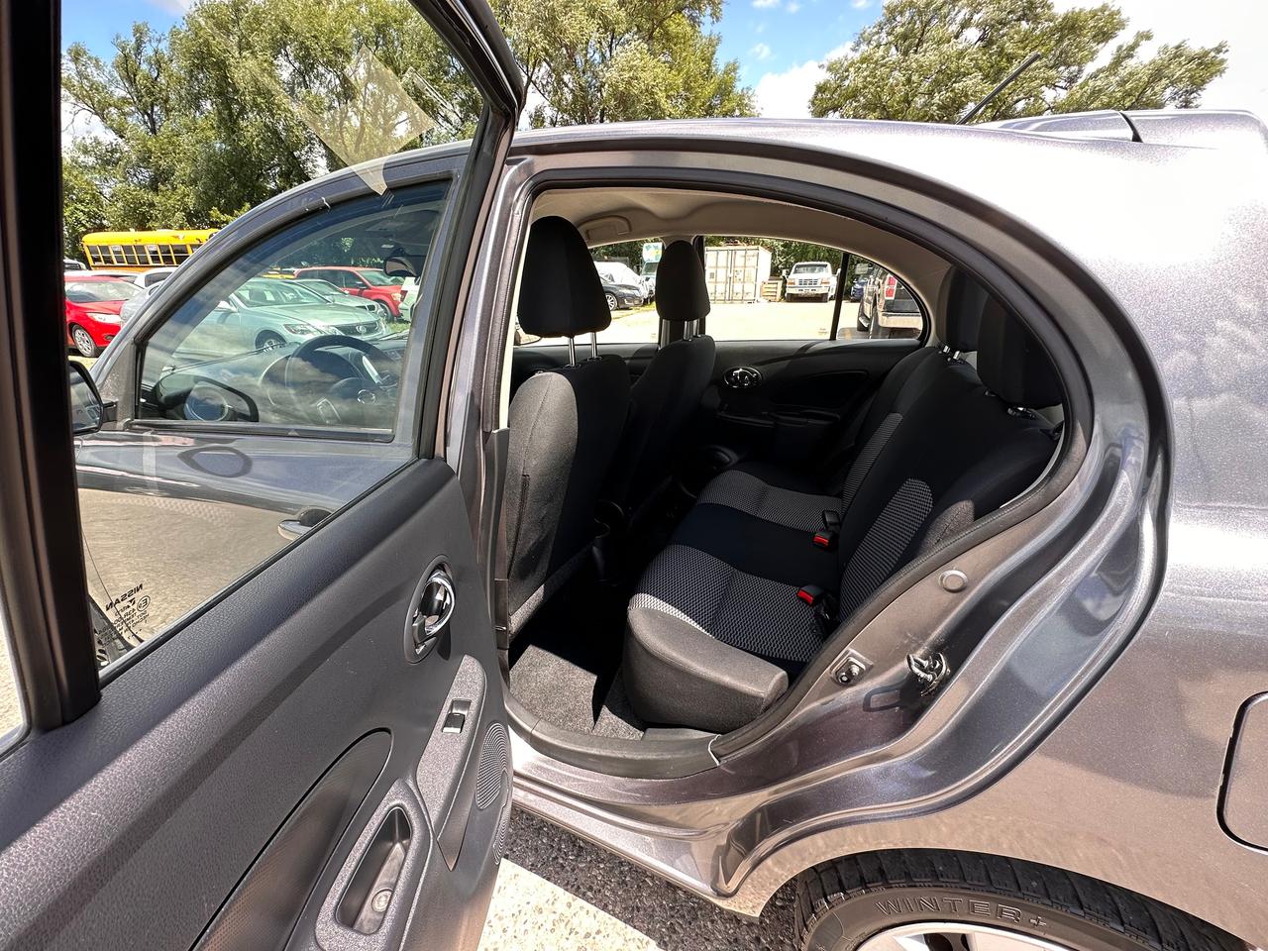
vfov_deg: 85.7
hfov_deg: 102.1
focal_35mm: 14
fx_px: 513
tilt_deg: -22.3
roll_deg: +0.9
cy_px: 476
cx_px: 634
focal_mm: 2.22
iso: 40
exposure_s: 1/219
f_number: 2.2
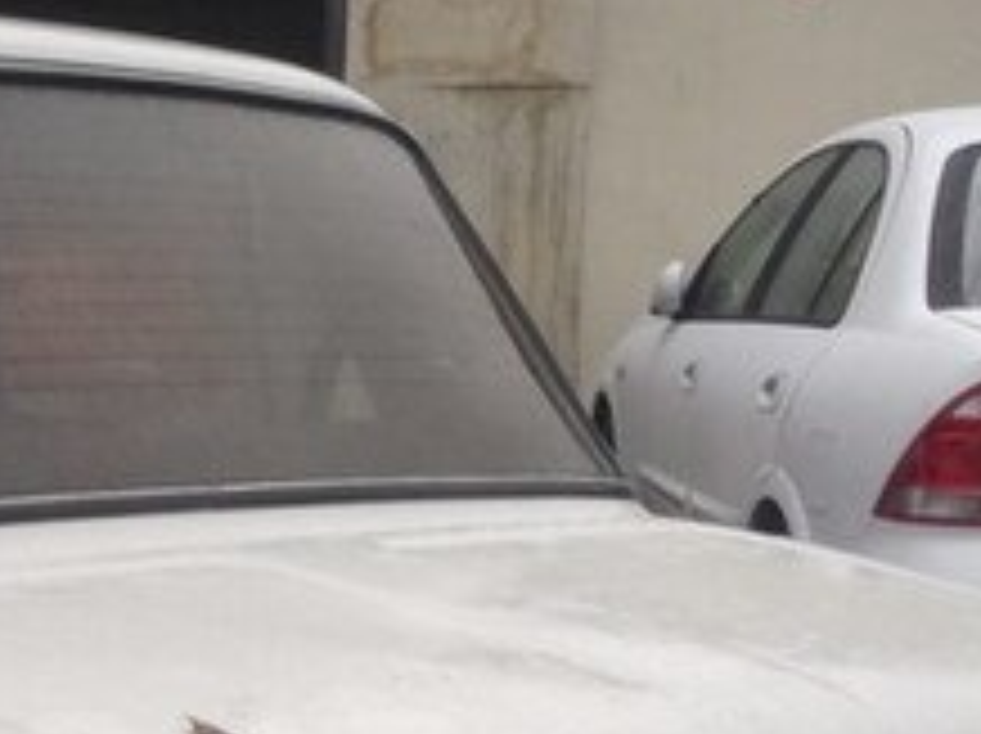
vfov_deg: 14.5
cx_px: -9
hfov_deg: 19.1
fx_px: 2831
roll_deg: -0.9
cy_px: 781
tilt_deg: -9.2
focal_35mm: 100
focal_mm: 4.12
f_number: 2.4
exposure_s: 1/174
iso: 50
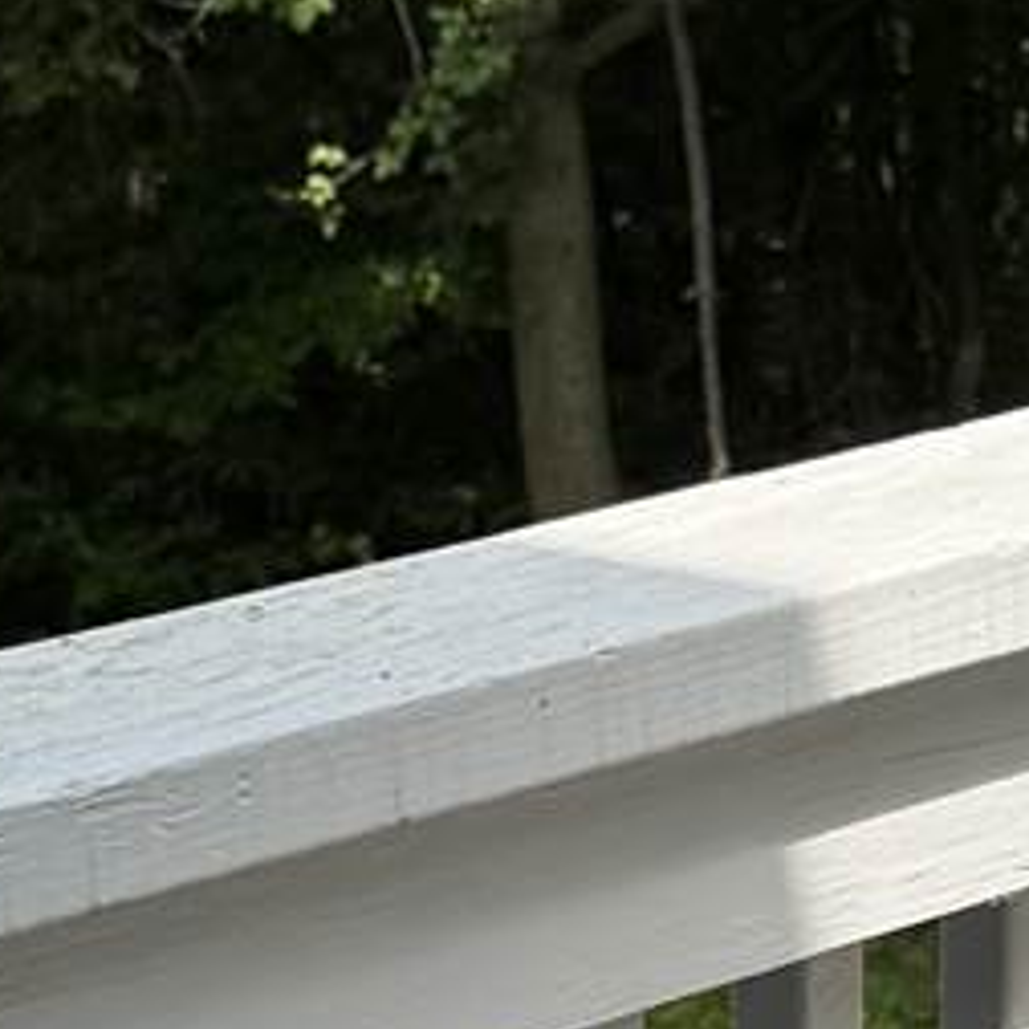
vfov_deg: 8.8
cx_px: 1240
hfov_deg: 9.0
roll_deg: -0.8
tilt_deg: -22.2
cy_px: 1533
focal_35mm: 193
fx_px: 6491
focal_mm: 6.76
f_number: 1.78
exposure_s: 1/1493
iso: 80
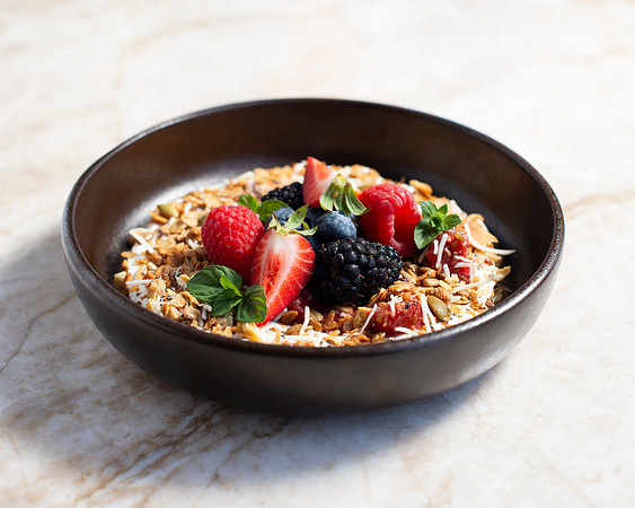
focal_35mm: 59
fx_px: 1109
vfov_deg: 25.8
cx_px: 318
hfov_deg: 31.9
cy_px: 243
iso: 200
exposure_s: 1/200
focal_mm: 50
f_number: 4
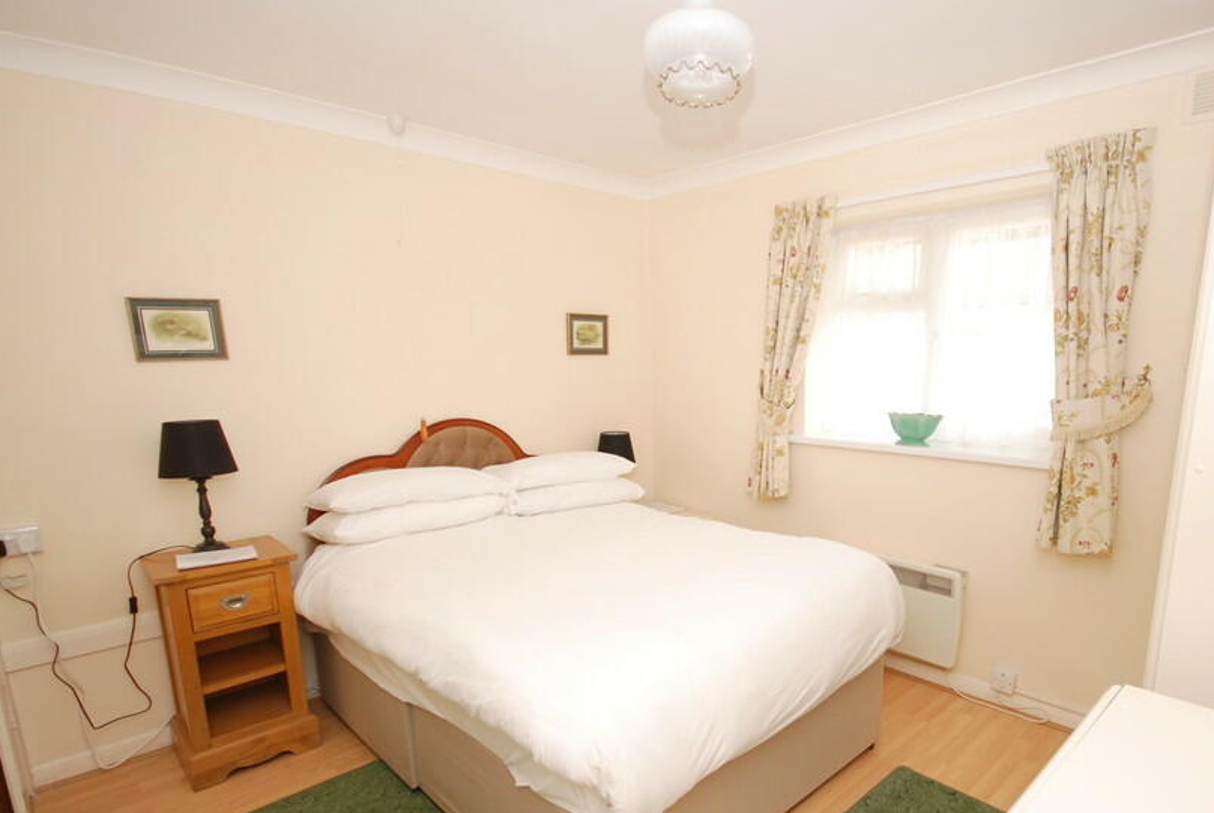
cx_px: 711
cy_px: 491
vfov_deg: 64.1
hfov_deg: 86.0
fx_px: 642
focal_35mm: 19
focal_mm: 10
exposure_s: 1/60
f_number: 4
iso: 200
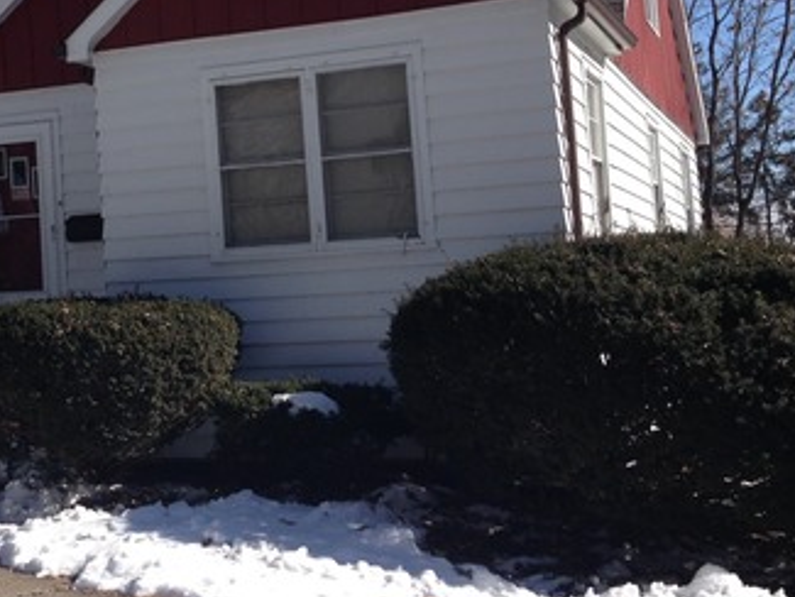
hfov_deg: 29.4
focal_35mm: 65
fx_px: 1493
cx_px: 210
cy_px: 213
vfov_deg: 22.5
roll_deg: +1.9
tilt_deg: +1.7
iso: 50
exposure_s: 1/1695
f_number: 2.4
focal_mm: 4.12
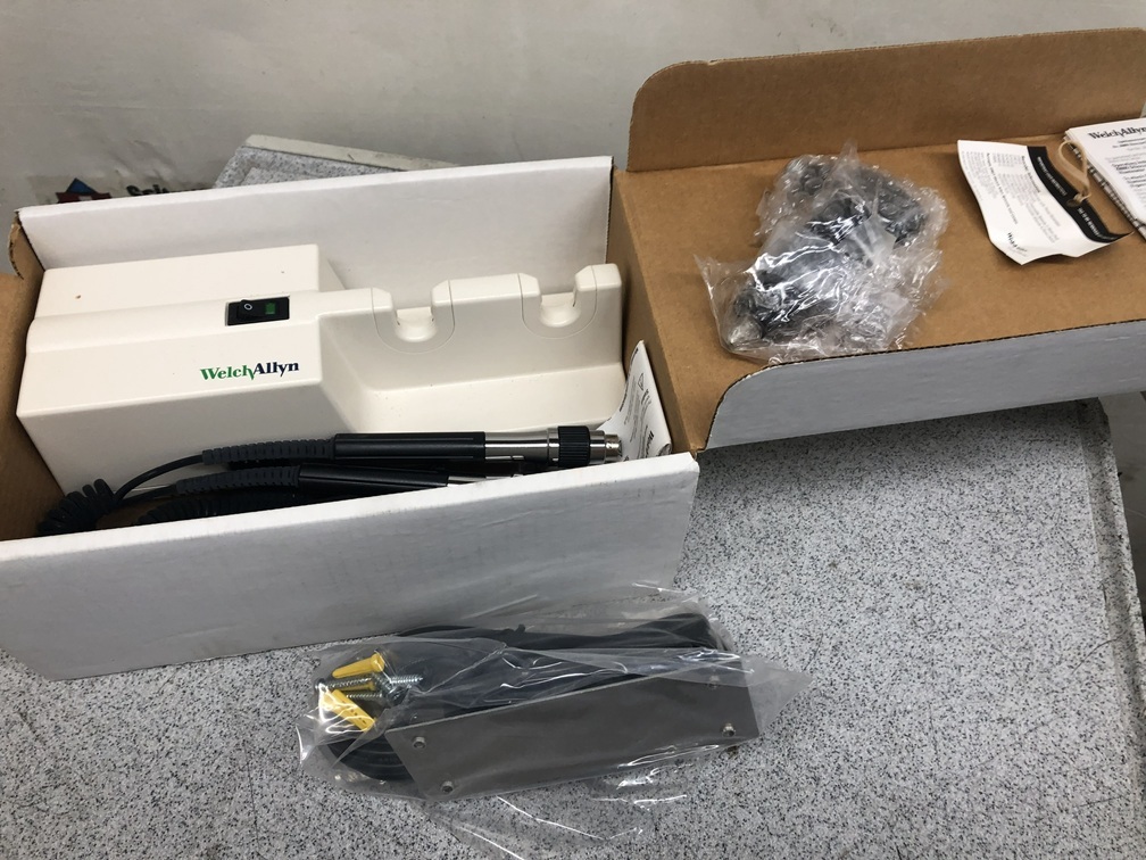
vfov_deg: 49.7
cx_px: 573
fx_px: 927
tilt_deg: -53.2
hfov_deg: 63.4
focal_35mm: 28
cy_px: 430
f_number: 1.8
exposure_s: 1/120
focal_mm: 3.99
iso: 64
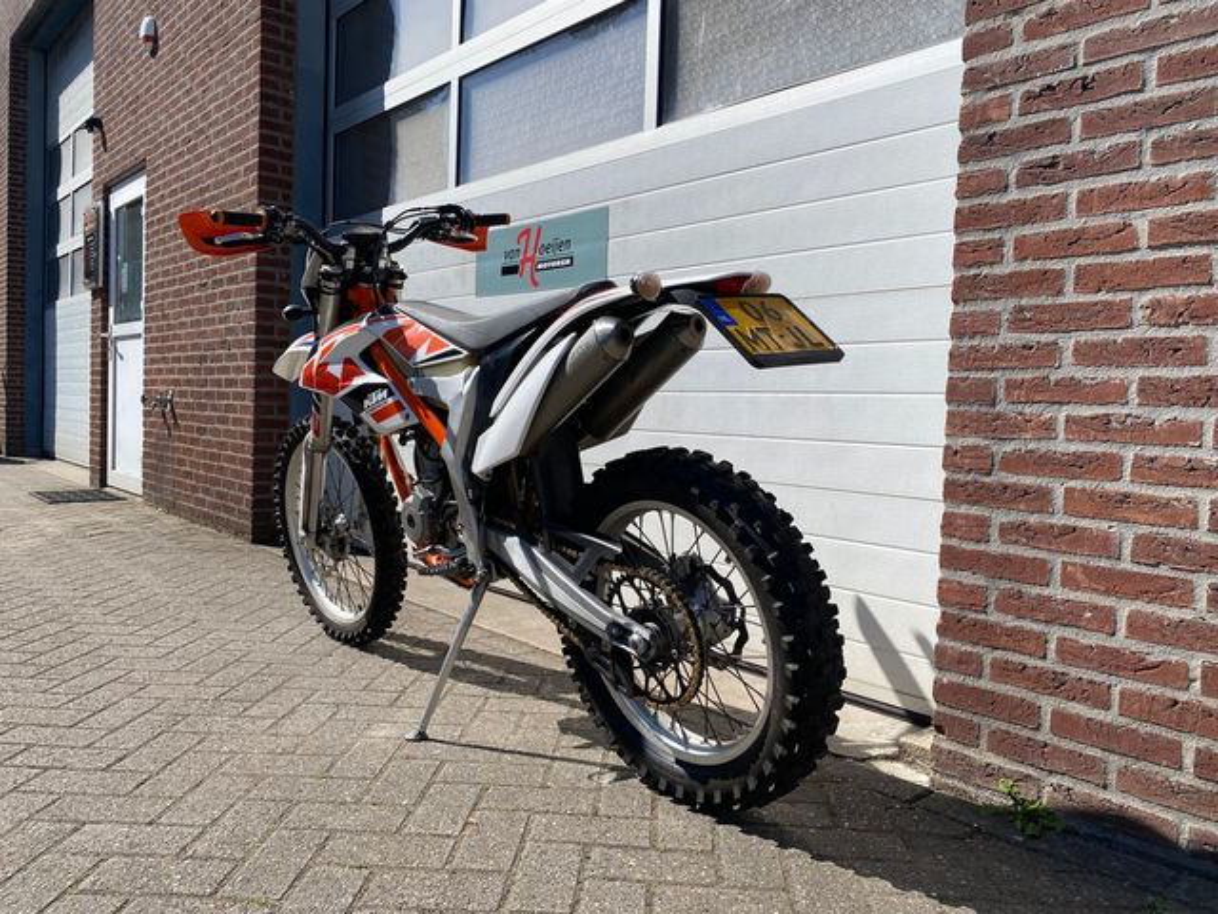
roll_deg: -2.0
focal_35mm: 26
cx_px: 609
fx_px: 915
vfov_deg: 53.1
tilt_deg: -3.5
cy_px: 457
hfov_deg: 67.3
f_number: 1.8
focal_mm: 4.25
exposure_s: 1/3846
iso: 32
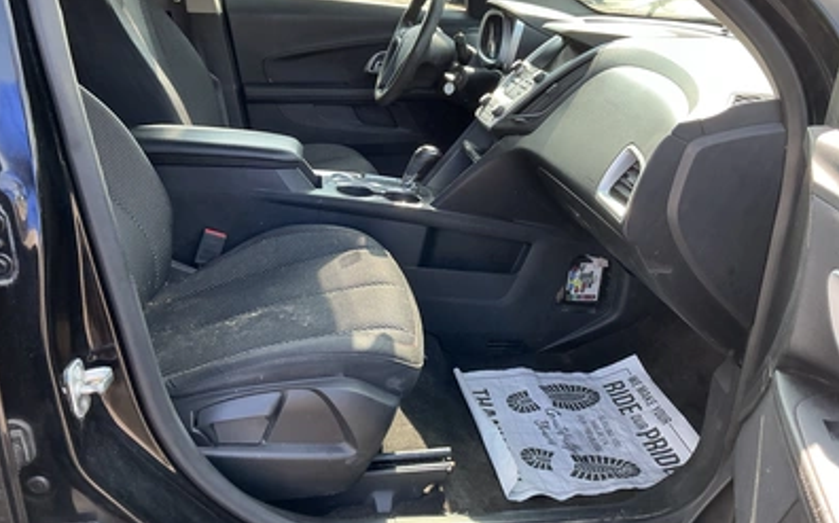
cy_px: 224
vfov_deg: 41.7
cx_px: 417
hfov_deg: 62.9
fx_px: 686
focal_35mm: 30
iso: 25
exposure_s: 1/122
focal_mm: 3
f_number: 1.8
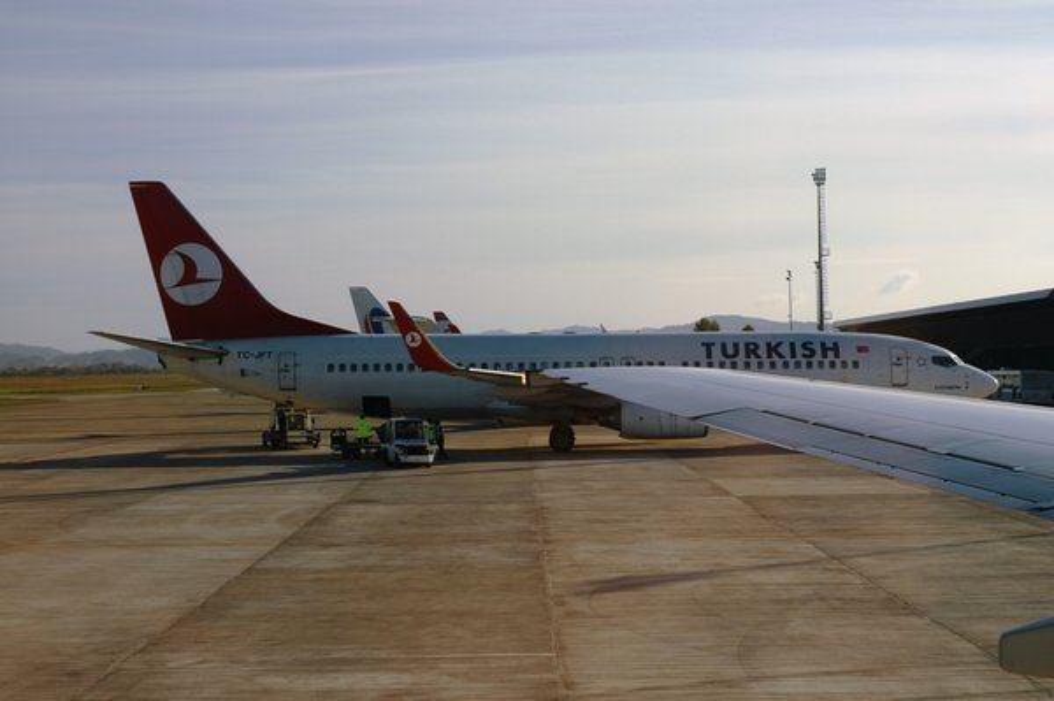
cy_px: 350
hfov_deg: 30.5
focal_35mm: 66
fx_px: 1931
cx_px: 527
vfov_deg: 20.6
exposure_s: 1/320
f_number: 9
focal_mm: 44
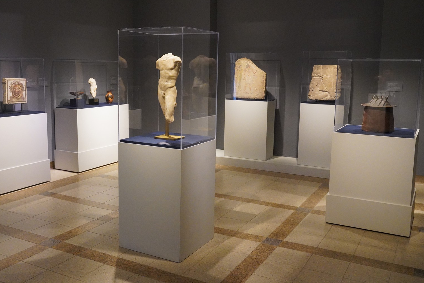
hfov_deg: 51.7
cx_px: 185
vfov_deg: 35.9
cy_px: 127
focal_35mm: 37
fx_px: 436
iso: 10000
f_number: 10
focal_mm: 28
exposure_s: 1/80
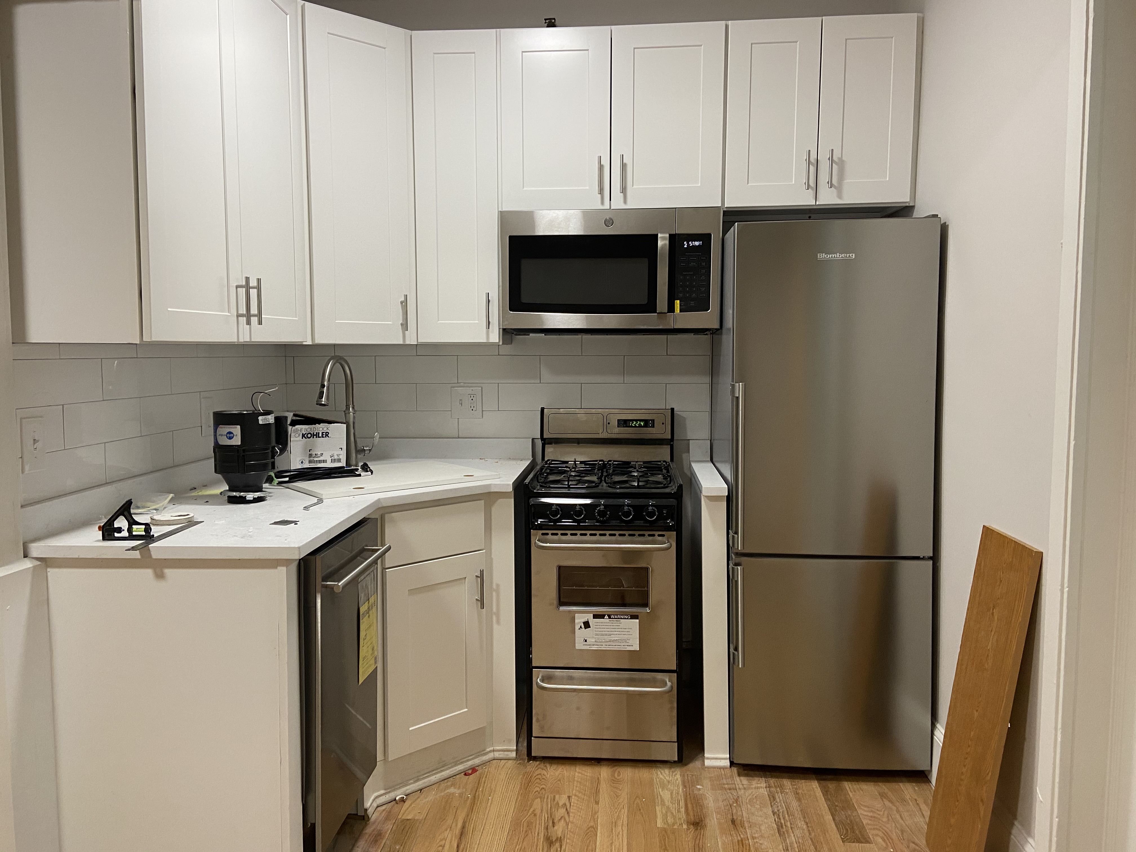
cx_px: 568
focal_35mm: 26
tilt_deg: -5.1
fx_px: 853
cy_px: 426
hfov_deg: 67.3
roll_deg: -0.3
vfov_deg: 53.1
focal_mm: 4.25
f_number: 1.8
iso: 125
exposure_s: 1/60
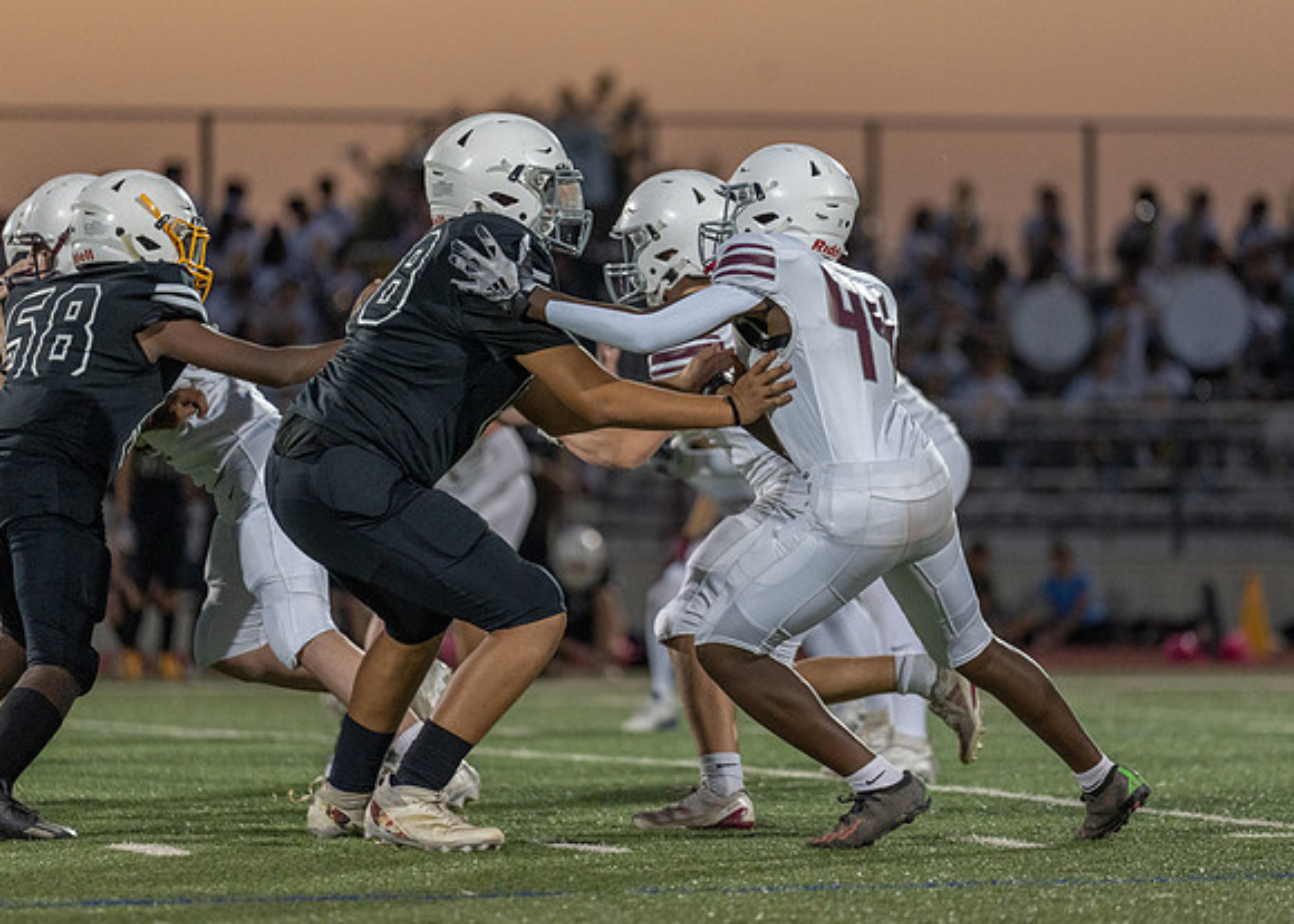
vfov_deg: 5.6
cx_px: 681
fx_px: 9470
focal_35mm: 258
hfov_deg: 7.8
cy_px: 379
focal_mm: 200
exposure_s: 1/1000
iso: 1250
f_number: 2.8
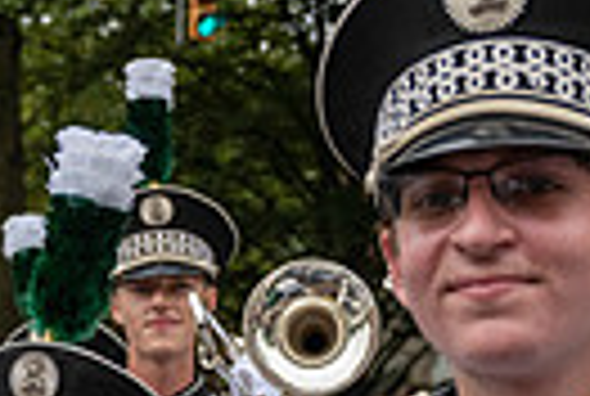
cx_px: 0
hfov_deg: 12.7
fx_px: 2612
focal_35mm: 159
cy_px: 637
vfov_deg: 8.4
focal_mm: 36
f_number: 4
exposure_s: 1/1600
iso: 640
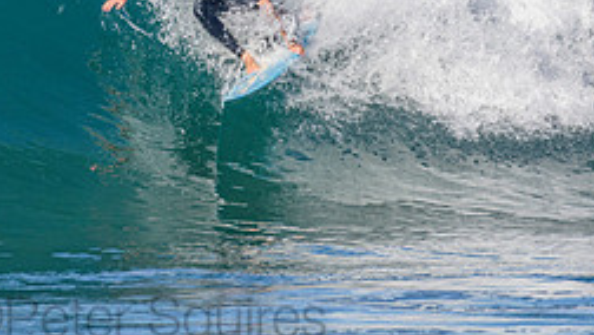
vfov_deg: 0.7
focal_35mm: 1811
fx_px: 28536
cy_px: -74
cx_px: 144
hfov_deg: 1.2
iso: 400
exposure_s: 1/2000
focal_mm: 500
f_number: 5.6
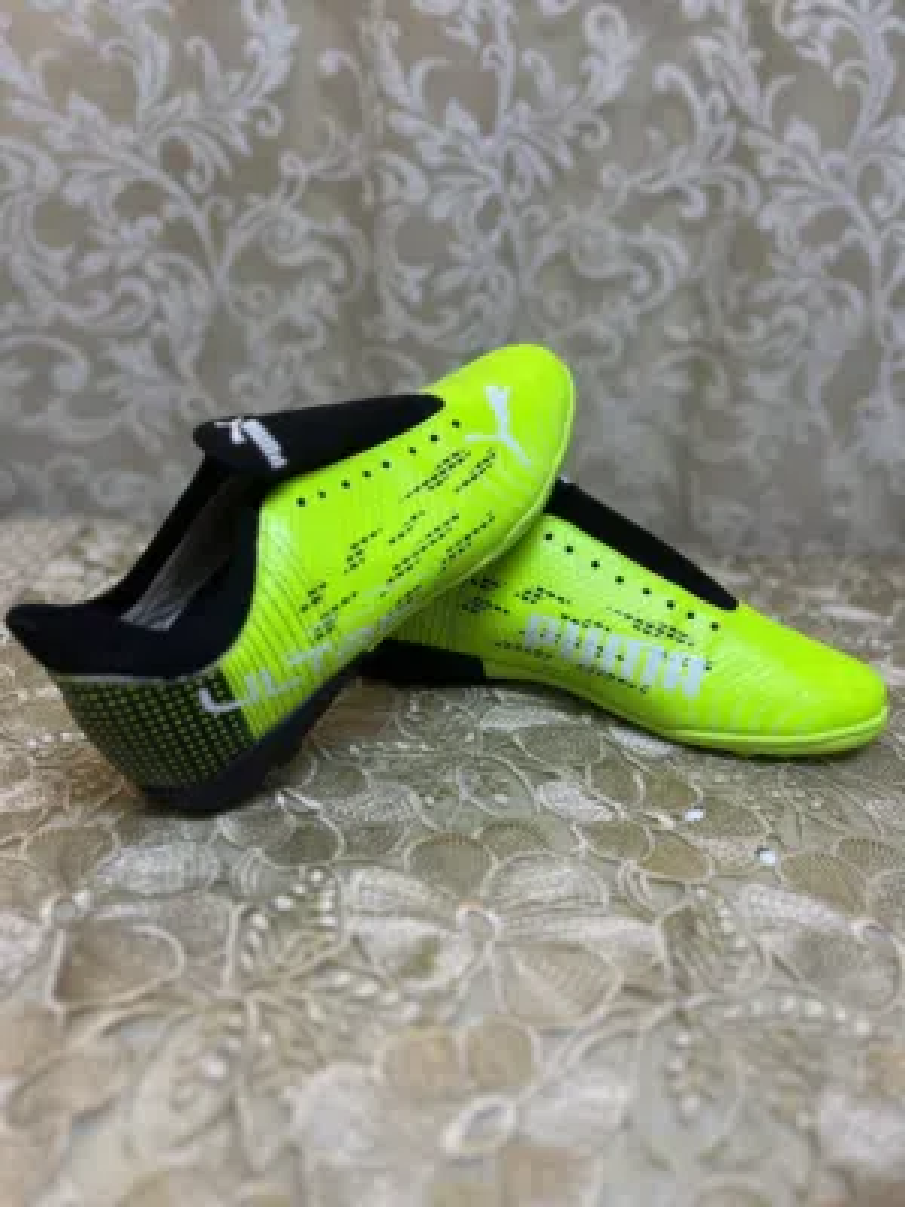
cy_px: 604
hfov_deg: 53.1
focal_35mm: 26
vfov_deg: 67.3
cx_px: 452
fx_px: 906
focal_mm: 5.1
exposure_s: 1/50
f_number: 1.6
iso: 125
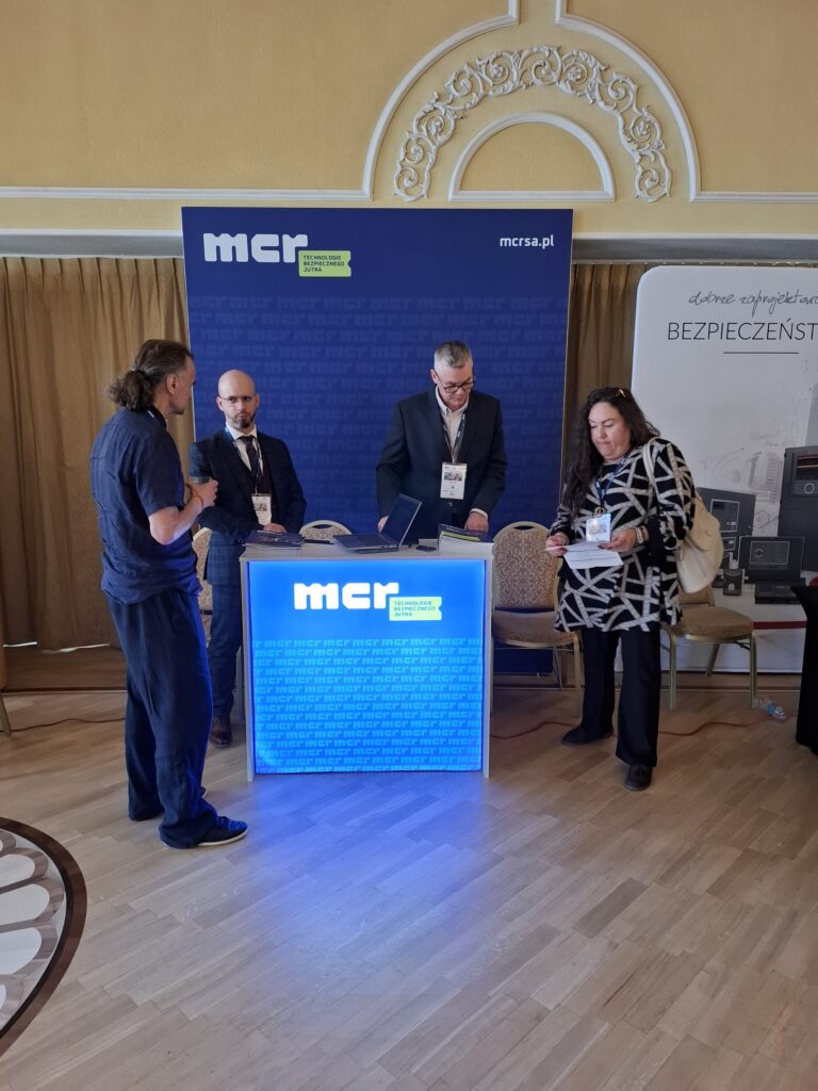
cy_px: 546
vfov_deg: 73.9
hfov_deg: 58.9
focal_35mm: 23
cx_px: 409
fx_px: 725
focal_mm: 5.54
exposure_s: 1/50
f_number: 1.8
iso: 320
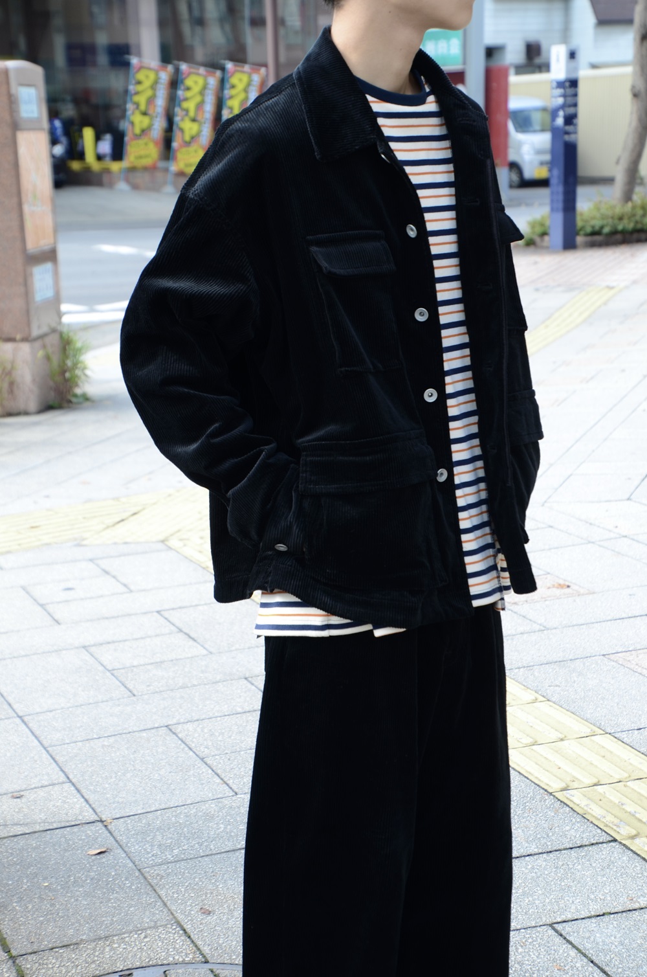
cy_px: 488
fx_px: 2030
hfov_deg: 18.1
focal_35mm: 75
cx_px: 324
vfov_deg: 27.0
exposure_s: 1/160
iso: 200
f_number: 5.6
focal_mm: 50
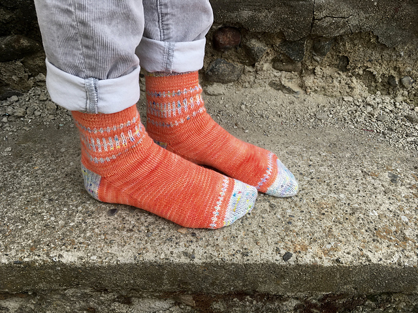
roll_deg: -0.9
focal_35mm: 29
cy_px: 156
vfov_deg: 48.2
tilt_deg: -37.6
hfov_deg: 61.7
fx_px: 350
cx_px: 209
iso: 25
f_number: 2.2
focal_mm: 4.15
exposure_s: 1/60
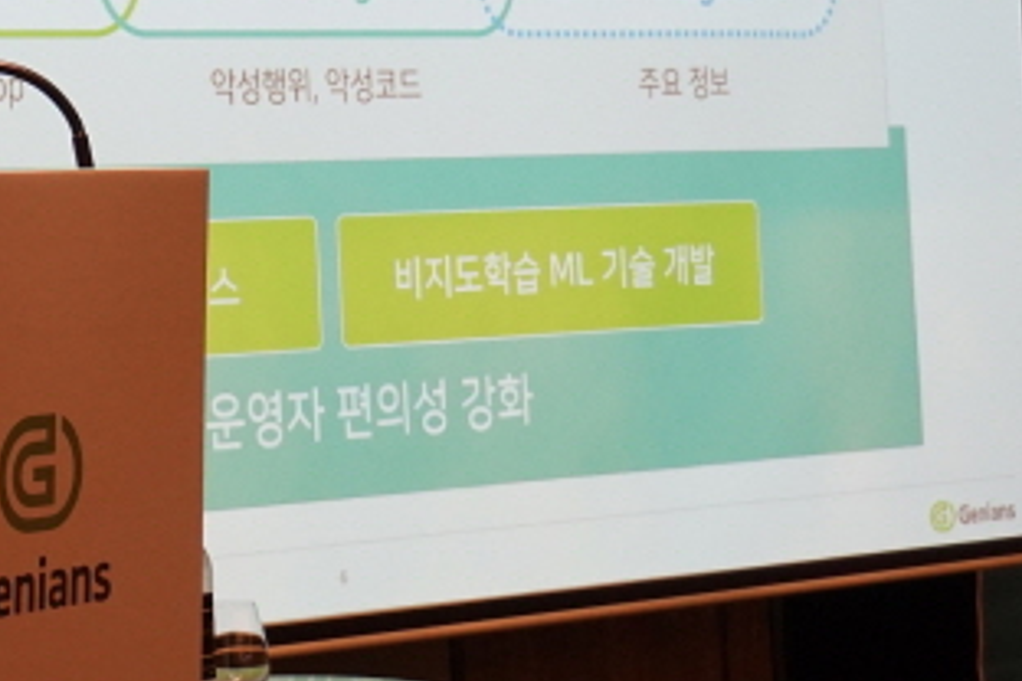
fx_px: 4039
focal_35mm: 142
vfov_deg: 9.6
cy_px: 85
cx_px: -216
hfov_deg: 14.0
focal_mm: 37
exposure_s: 1/60
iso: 800
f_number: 5.6
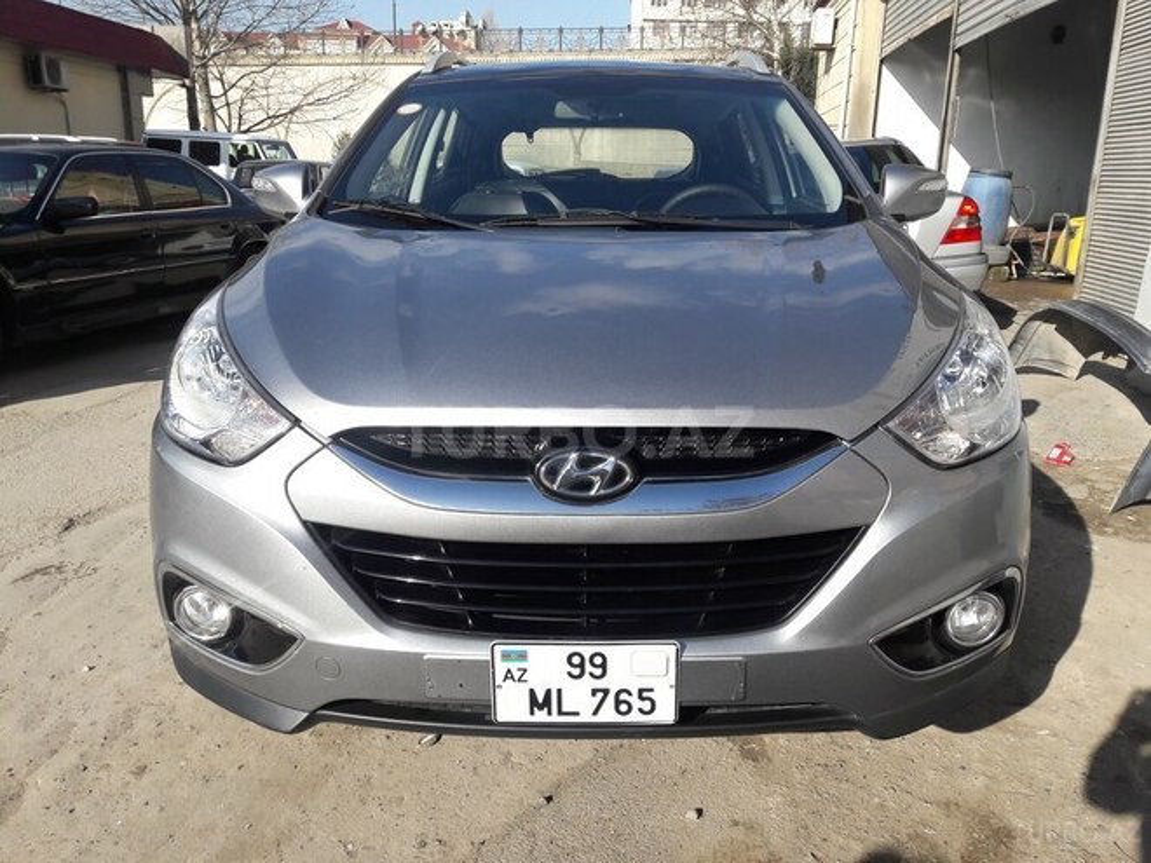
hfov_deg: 63.4
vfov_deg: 49.7
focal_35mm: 28
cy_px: 432
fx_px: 931
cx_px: 576
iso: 40
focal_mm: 3.7
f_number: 1.9
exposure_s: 1/1131
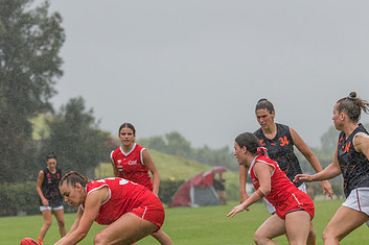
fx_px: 2664
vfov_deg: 5.3
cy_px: 188
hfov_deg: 7.9
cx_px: 140
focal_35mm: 260
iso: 720
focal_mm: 150
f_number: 5
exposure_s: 1/1600
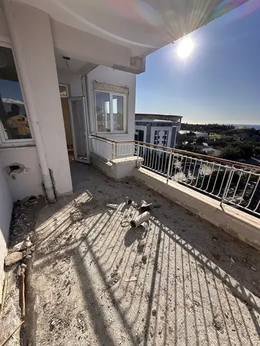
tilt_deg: -20.6
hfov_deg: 85.7
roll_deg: -2.1
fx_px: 140
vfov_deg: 102.1
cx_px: 130
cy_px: 173
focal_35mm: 14
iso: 50
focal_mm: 2.22
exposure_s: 1/1949
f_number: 2.2
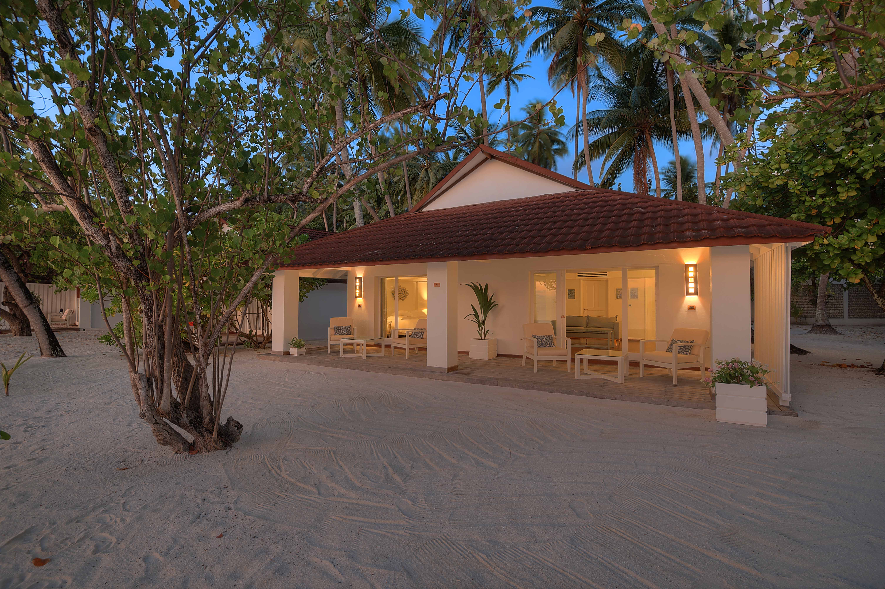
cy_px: 294
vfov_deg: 73.7
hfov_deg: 96.8
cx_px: 442
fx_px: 393
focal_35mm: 16
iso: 200
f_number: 8
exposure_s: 2
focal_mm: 16
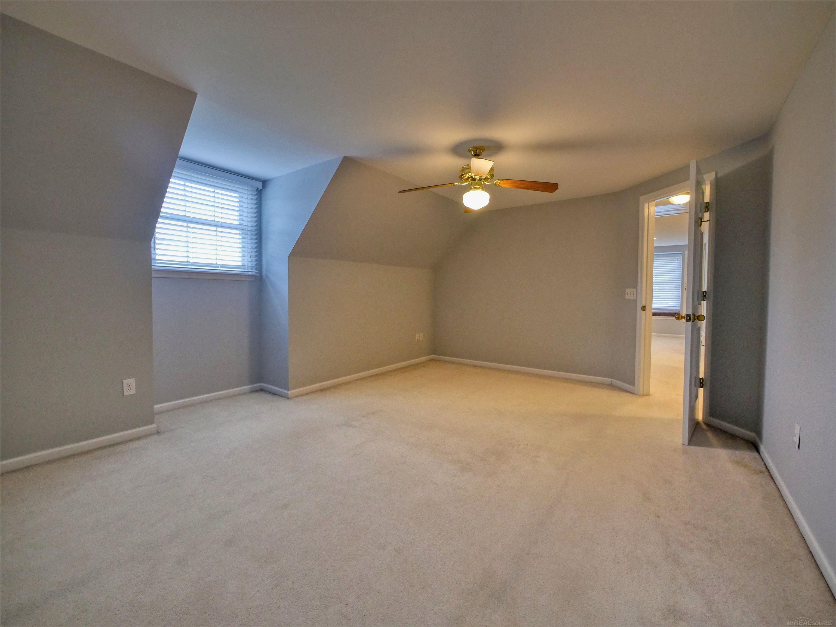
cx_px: 418
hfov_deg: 102.1
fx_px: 338
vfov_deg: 85.7
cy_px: 314
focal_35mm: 14
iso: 1600
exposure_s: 1/100
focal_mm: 7
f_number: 4.5
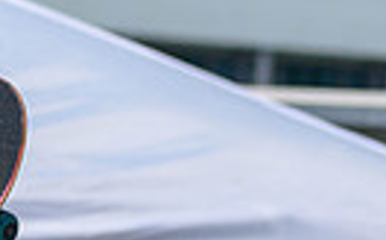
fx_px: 13411
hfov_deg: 1.6
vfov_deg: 1.0
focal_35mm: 1277
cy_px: 256
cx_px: 20
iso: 200
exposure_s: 1/2500
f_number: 6.3
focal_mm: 190
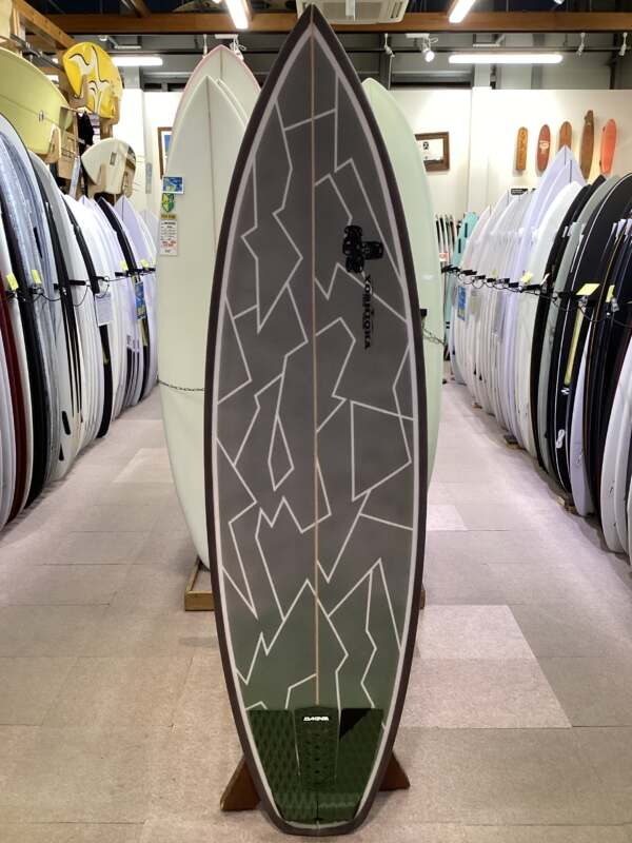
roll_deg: +1.1
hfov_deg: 45.4
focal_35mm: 31
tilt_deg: -13.4
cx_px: 316
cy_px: 422
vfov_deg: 58.4
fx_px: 755
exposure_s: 1/50
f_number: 2.4
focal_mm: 3.3
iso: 100
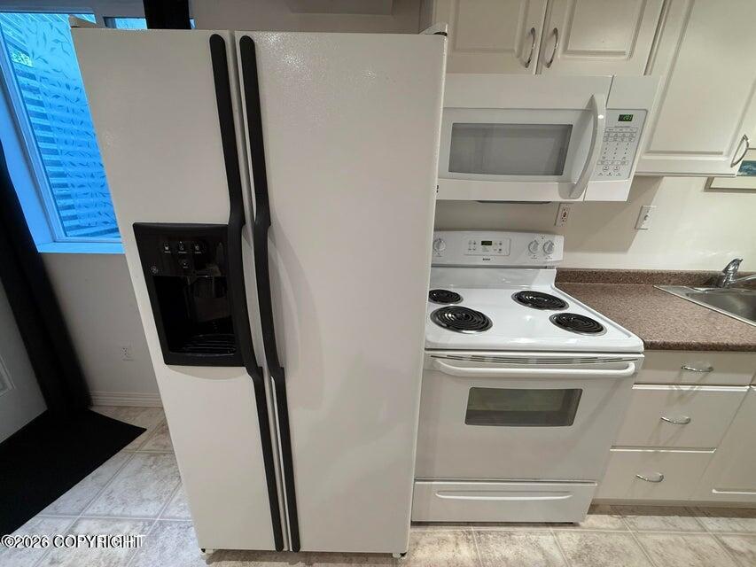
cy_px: 284
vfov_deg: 85.7
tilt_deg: -18.7
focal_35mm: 14
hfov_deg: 102.1
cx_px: 378
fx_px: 306
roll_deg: -1.5
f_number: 2.2
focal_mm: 2.22
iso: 250
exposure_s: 1/120
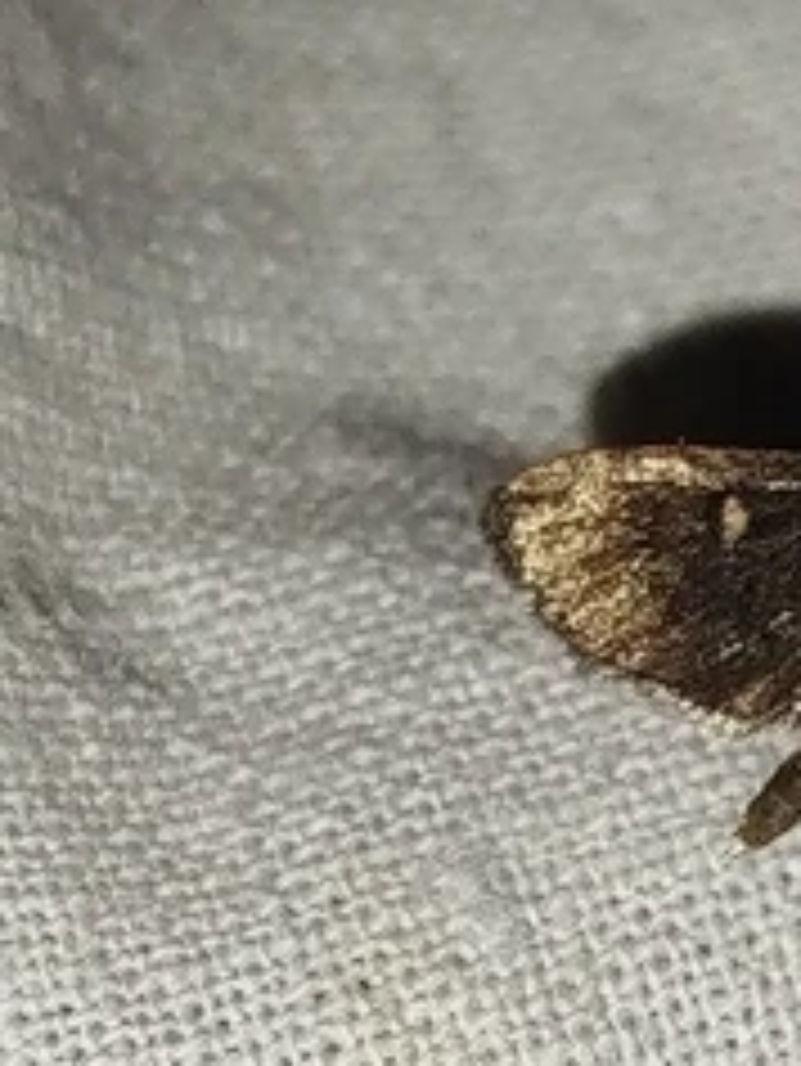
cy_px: 756
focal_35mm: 200
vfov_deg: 9.9
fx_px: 6165
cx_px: 756
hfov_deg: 7.4
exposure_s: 1/50
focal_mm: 5.31
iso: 80
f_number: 1.7
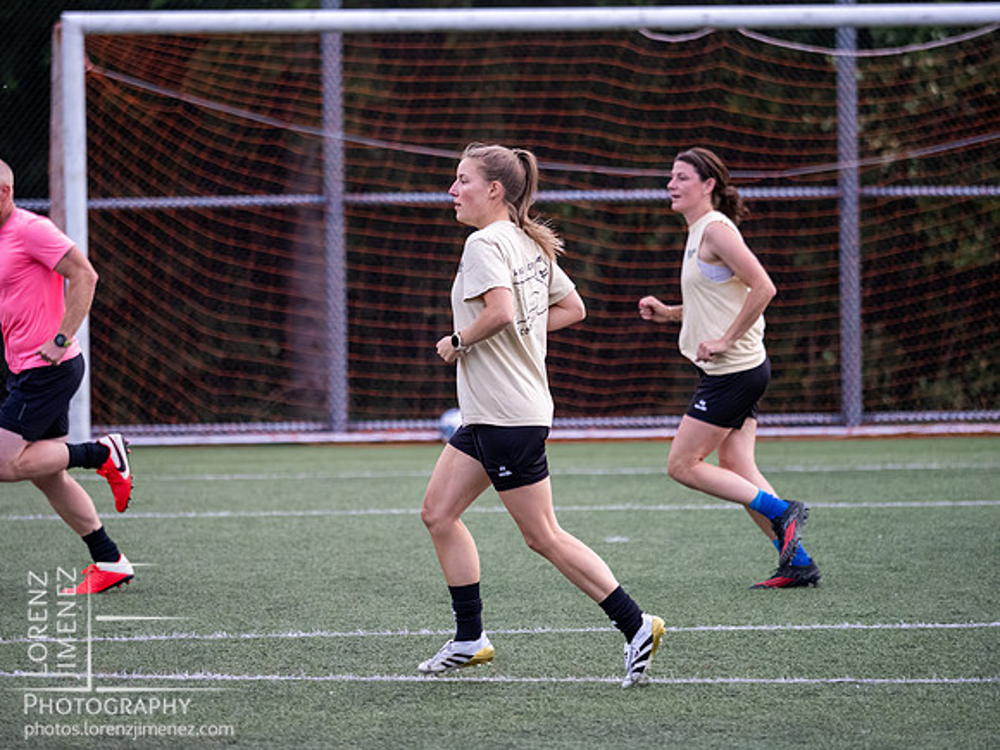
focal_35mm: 300
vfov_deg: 5.0
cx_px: 500
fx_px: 8667
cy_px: 375
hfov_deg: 6.6
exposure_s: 1/1000
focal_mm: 150
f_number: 2.8
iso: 3200
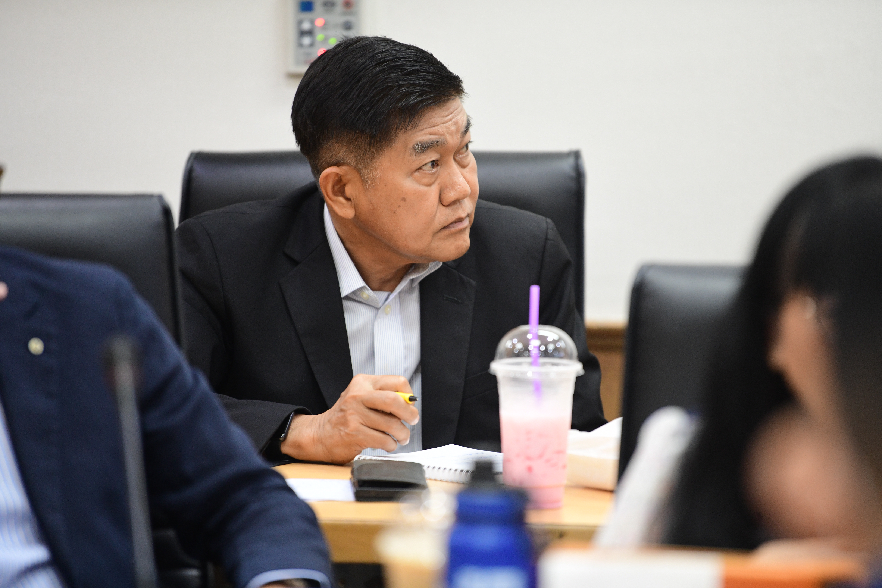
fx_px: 4900
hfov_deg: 10.3
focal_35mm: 200
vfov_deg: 6.9
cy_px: 294
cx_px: 441
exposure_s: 1/160
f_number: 2.8
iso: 1600
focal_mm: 200
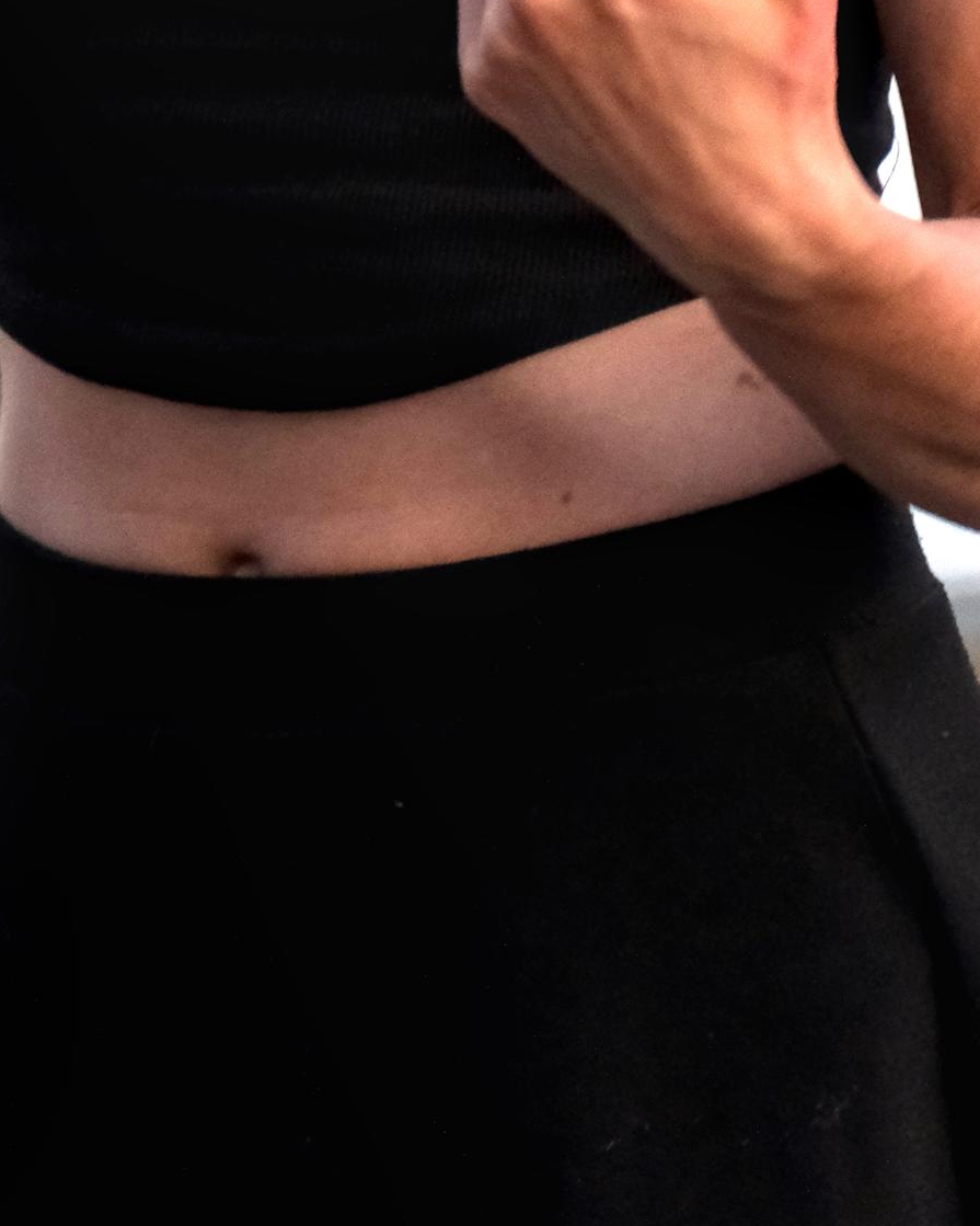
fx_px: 20451
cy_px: -493
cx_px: 165
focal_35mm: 564
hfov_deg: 2.7
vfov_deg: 3.4
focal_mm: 115.9
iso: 1600
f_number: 4.2
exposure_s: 1/320
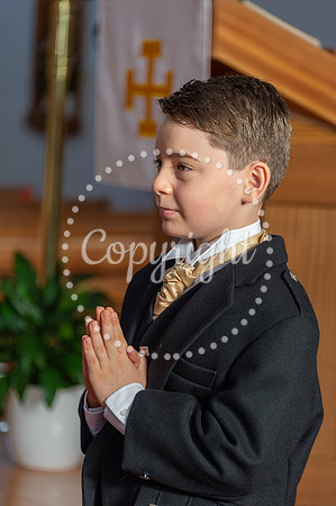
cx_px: 168
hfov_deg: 6.5
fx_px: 2947
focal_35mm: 210
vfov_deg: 9.8
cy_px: 253
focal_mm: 210
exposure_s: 1/160
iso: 400
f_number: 5.6
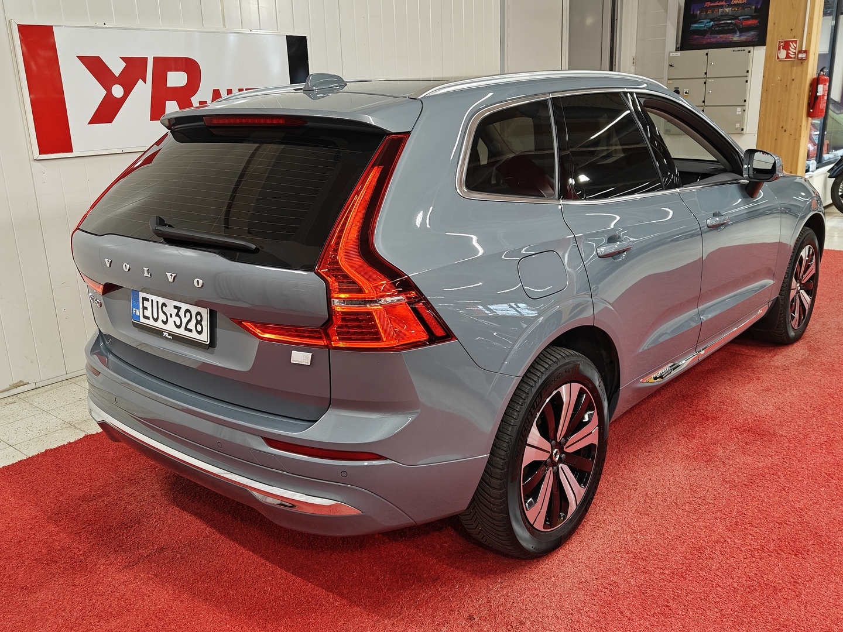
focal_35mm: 32
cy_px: 316
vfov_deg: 44.2
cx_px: 422
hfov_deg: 56.8
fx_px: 779
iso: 125
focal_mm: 5.59
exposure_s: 1/64
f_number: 1.8
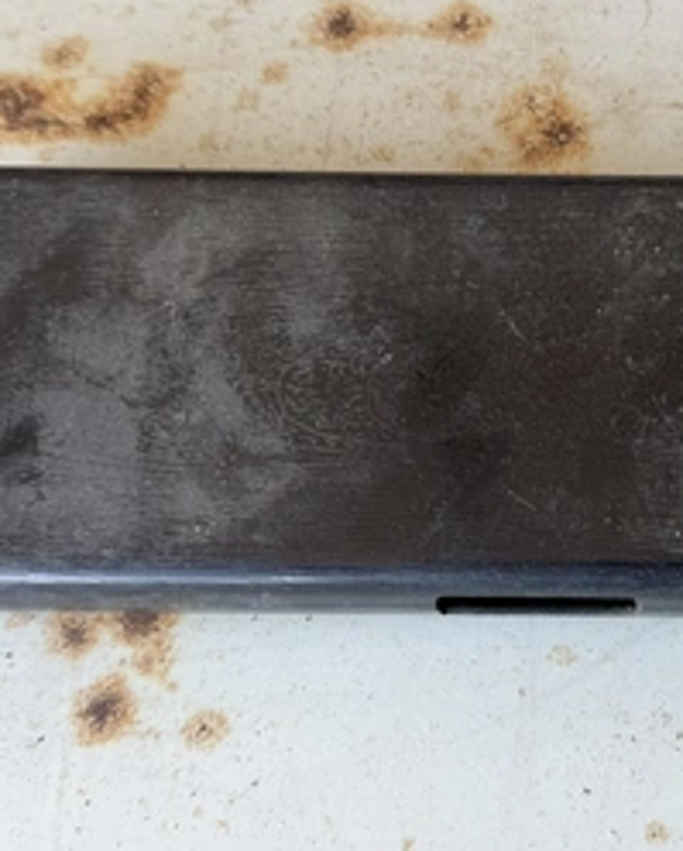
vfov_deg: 34.1
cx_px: 542
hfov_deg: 27.1
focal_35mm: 55
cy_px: 367
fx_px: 1387
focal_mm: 6.76
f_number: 1.78
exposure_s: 1/232
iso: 64
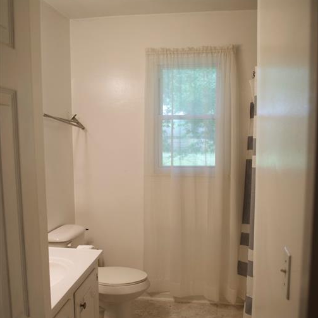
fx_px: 364
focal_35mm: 35
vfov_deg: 47.2
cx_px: 159
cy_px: 174
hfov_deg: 47.2
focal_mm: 18
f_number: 3.5
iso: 400
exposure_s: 1/50
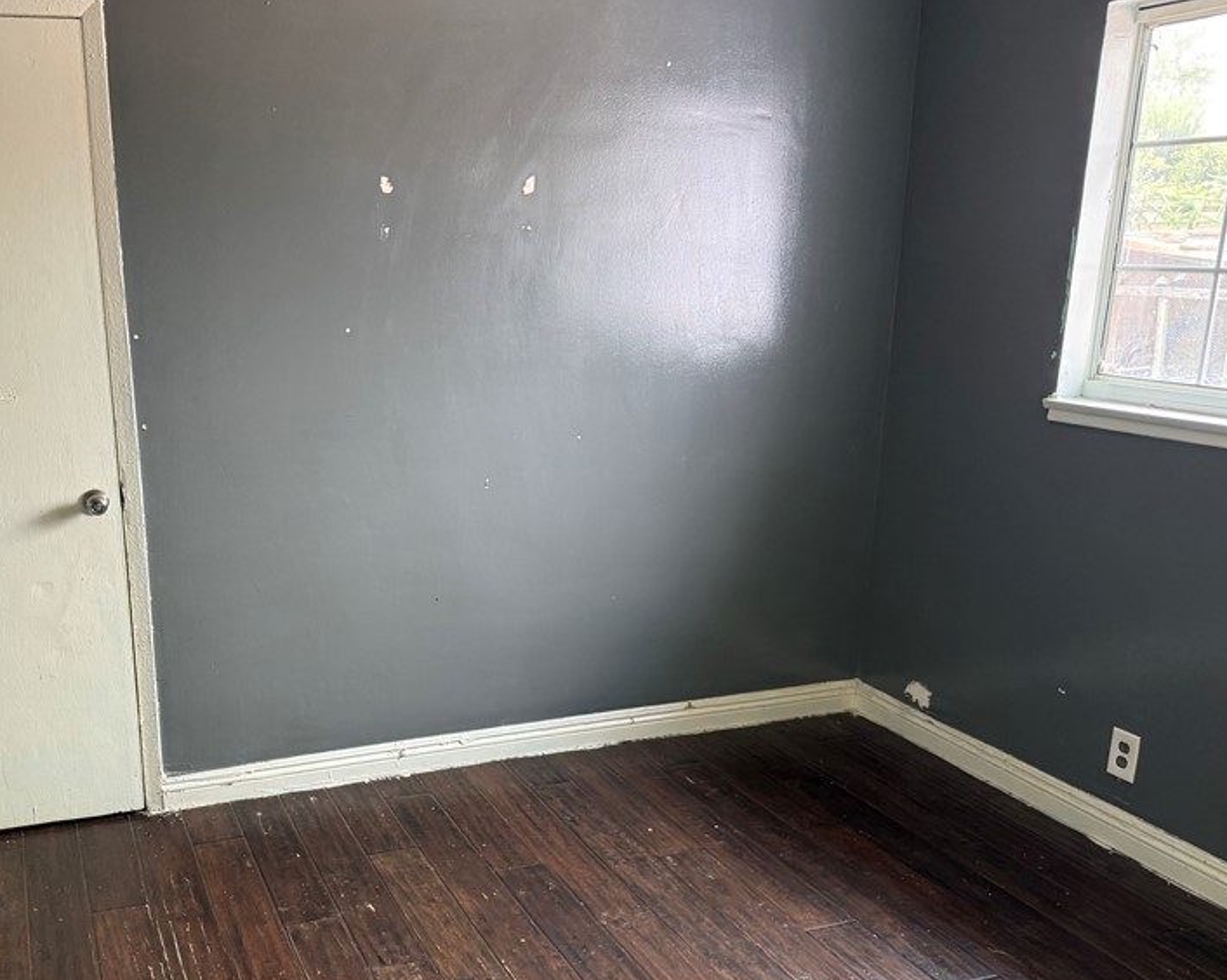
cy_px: 606
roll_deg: +0.5
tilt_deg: -16.4
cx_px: 401
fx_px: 1234
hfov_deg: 51.8
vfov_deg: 43.0
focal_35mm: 34
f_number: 1.78
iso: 200
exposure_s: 1/87
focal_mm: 6.76
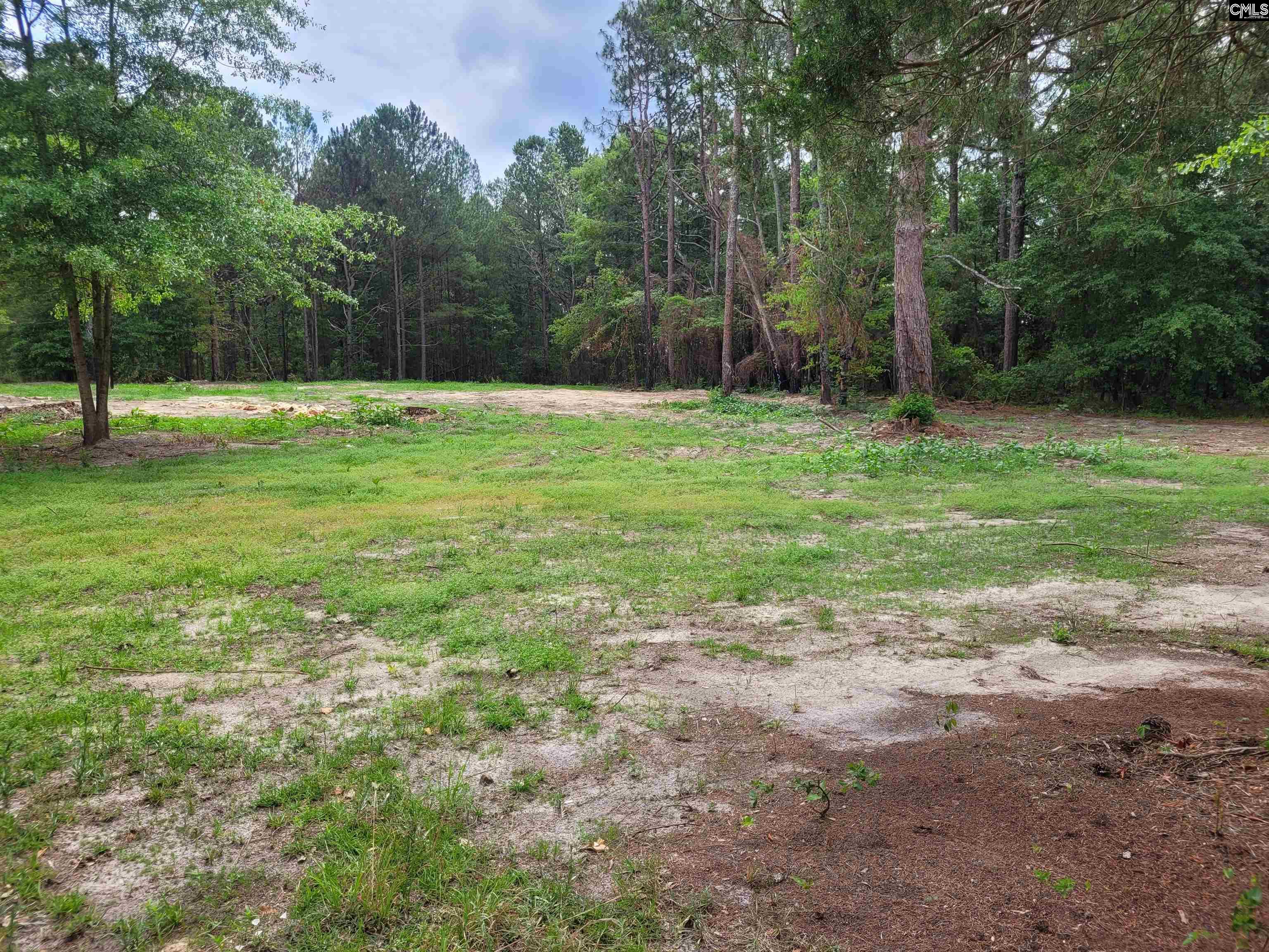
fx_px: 953
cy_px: 476
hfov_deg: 67.3
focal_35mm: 26
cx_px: 634
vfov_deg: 53.1
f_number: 1.8
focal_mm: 5.4
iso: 40
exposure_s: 1/1343
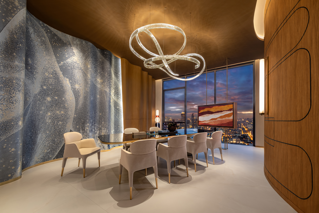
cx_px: 160
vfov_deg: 90.1
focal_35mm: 12
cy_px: 106
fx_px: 106
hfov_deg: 112.6
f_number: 8
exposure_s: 1/1.43
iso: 125
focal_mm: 8
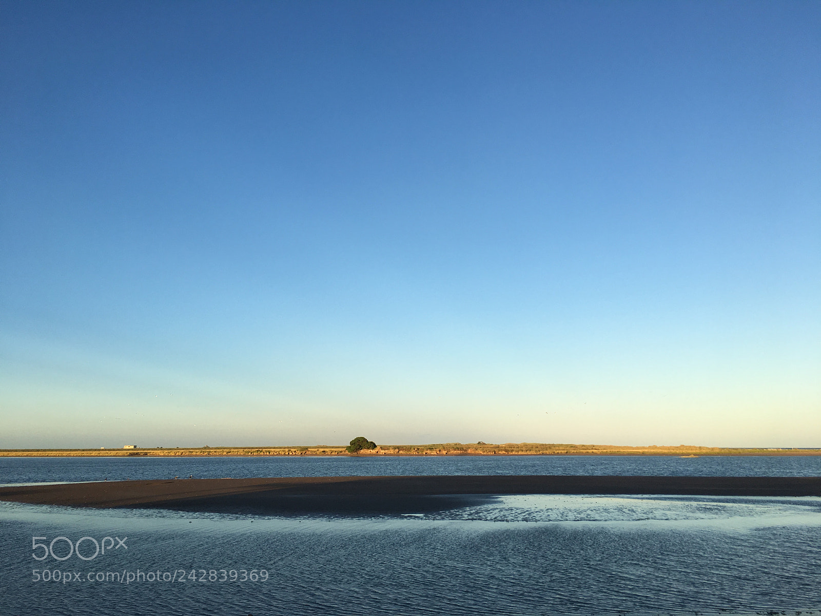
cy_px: 308
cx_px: 410
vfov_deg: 48.2
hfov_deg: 61.7
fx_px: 688
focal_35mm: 29
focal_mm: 4.15
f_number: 2.2
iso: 25
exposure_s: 1/657
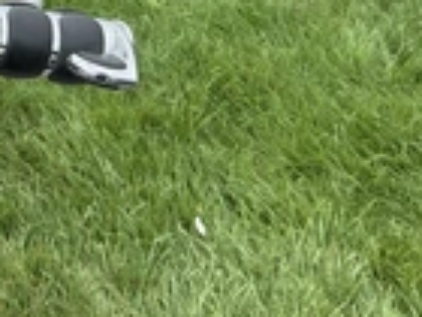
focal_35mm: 80
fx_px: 975
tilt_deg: -29.5
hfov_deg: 21.8
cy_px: -66
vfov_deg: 17.5
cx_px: -142
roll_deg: -5.7
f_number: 1.8
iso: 25
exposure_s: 1/327
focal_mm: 3
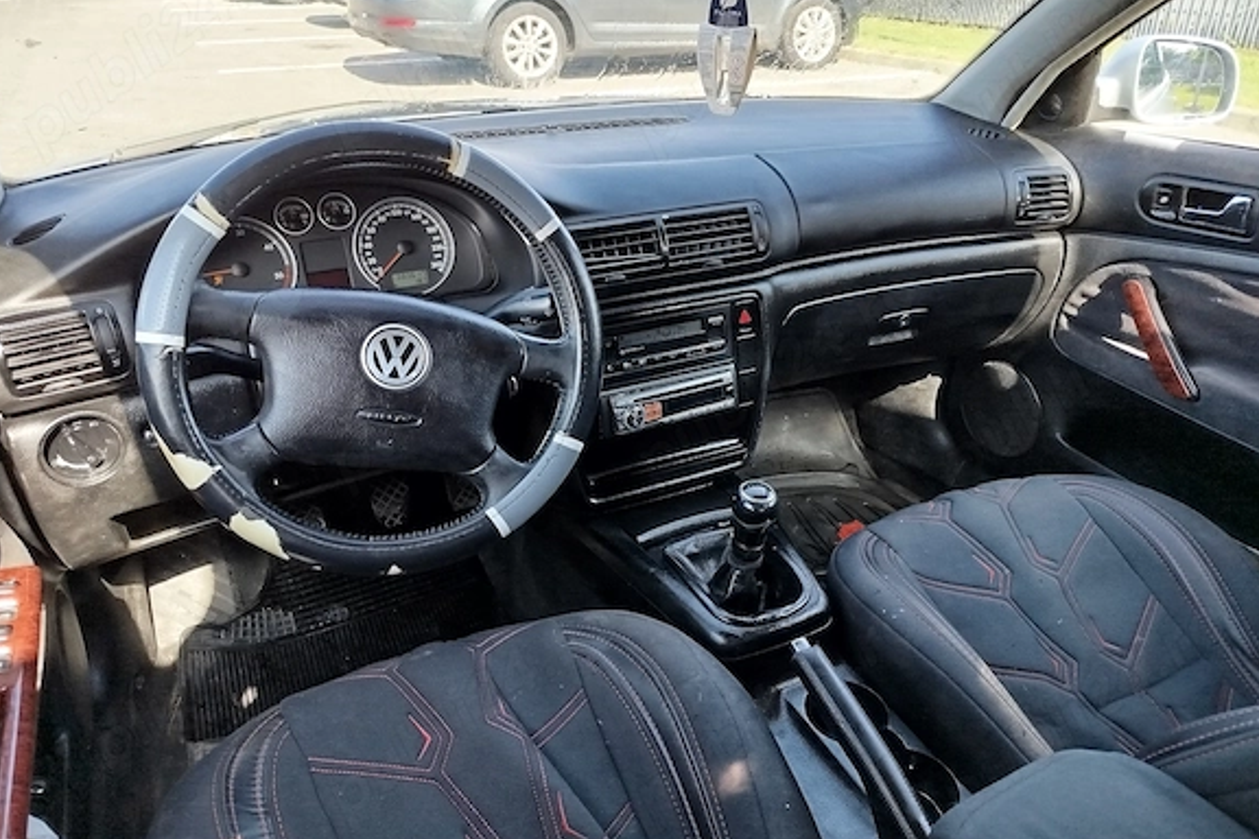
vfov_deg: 49.5
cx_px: 623
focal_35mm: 26
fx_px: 909
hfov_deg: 69.4
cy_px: 400
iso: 50
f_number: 1.7
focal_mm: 5.31
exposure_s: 1/100
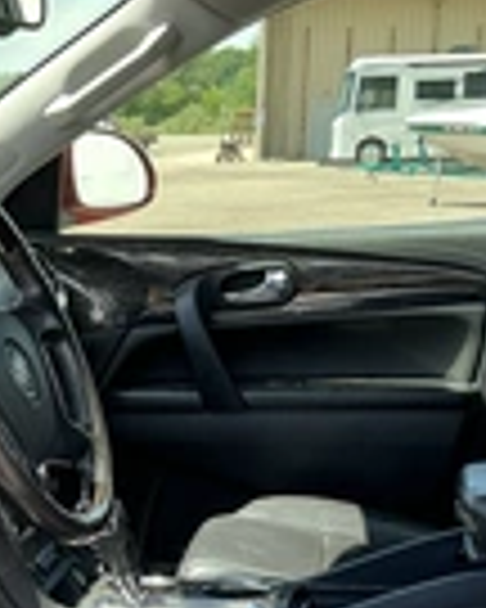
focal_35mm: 81
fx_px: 1456
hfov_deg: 18.6
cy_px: 649
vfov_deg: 22.4
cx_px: 40
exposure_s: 1/152
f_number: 1.8
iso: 25
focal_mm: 3
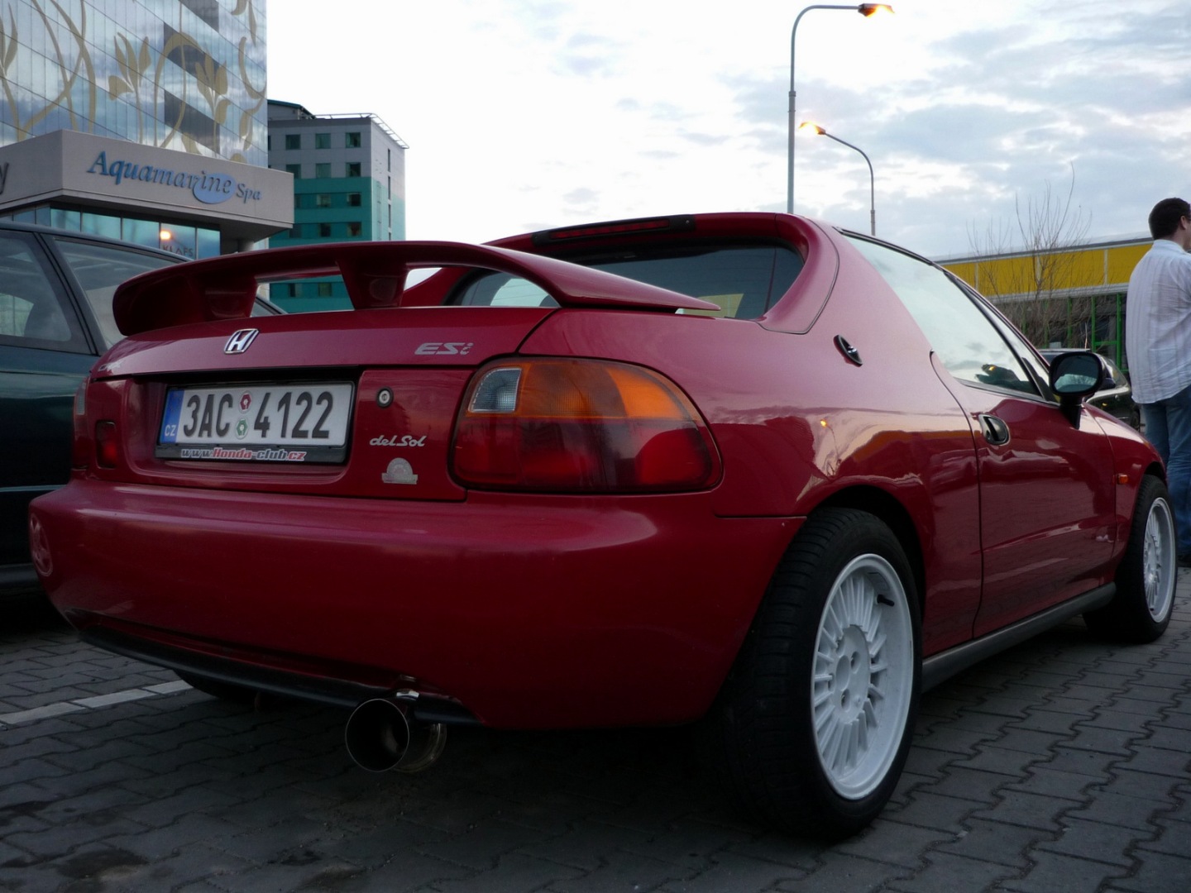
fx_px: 1135
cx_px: 596
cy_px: 446
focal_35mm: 33
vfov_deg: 42.9
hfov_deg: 55.4
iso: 125
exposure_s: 1/30
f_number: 2.8
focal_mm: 5.5
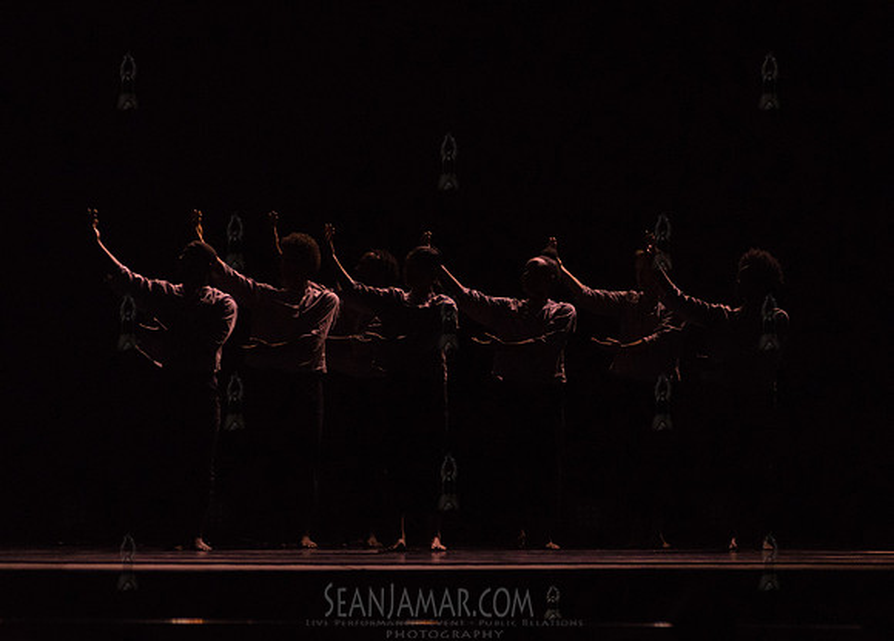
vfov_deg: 6.2
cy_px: 335
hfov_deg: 8.6
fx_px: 5964
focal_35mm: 235
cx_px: 454
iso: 4000
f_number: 2.8
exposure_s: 1/400
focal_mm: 200
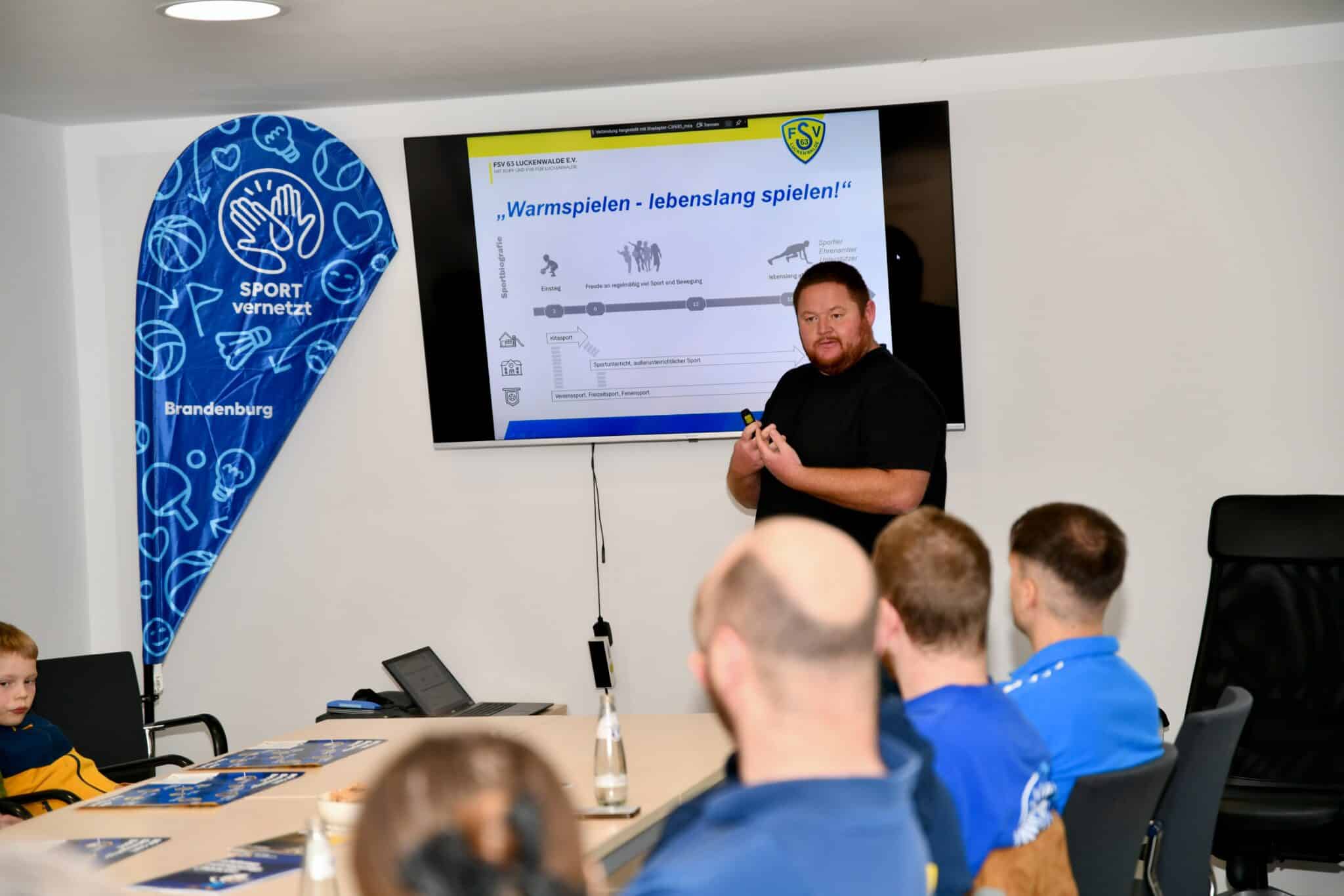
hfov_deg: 28.8
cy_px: 448
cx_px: 672
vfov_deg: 19.5
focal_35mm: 70
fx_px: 2613
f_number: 2.8
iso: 320
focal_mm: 70
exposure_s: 1/250
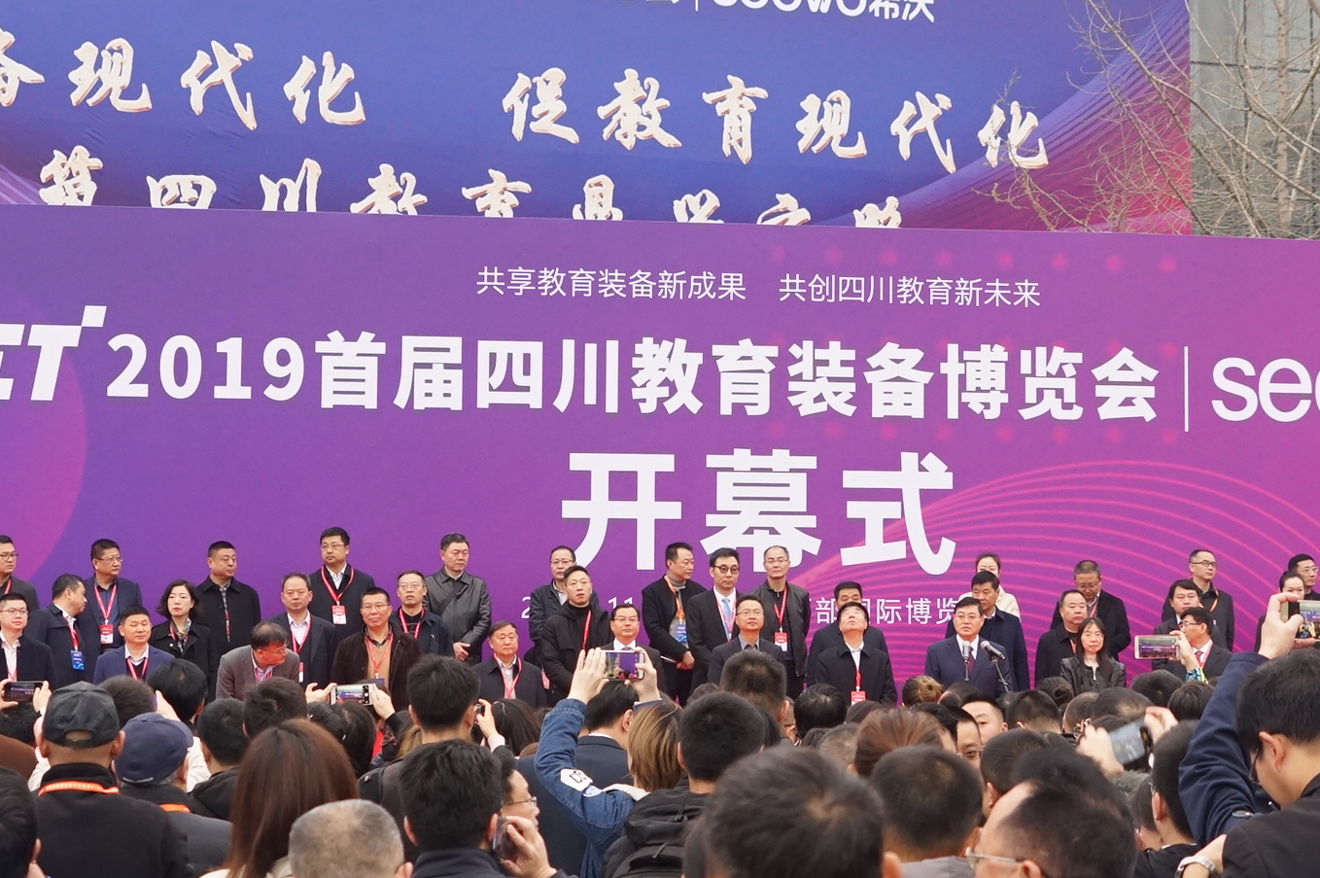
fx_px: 3407
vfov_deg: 14.6
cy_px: 261
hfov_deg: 21.9
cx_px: 697
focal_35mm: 93
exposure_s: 1/125
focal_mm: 42
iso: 1250
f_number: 5.6
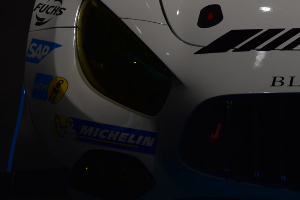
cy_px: -34
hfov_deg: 12.4
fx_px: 1329
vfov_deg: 8.5
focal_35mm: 160
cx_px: 406
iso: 100
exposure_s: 1/60
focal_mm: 35
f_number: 5
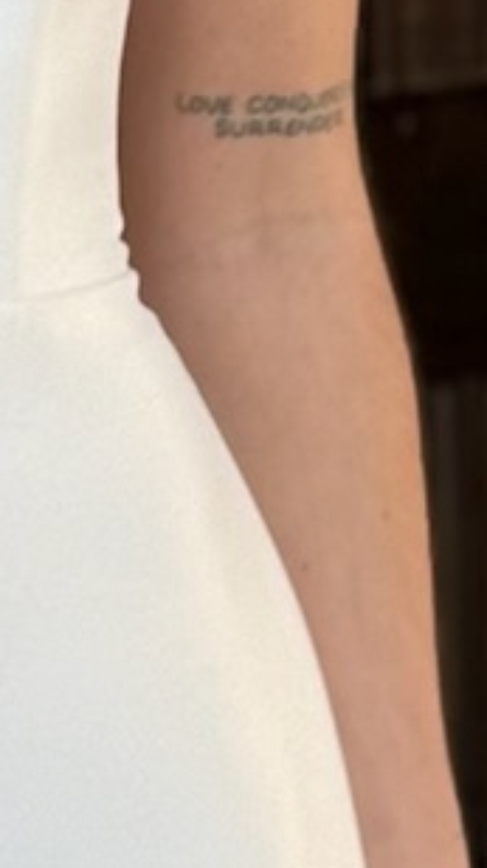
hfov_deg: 3.5
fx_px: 7998
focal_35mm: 348
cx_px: -234
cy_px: 389
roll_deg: +0.9
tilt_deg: -5.7
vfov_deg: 6.2
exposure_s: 1/311
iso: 64
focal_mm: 6.76
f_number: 1.78
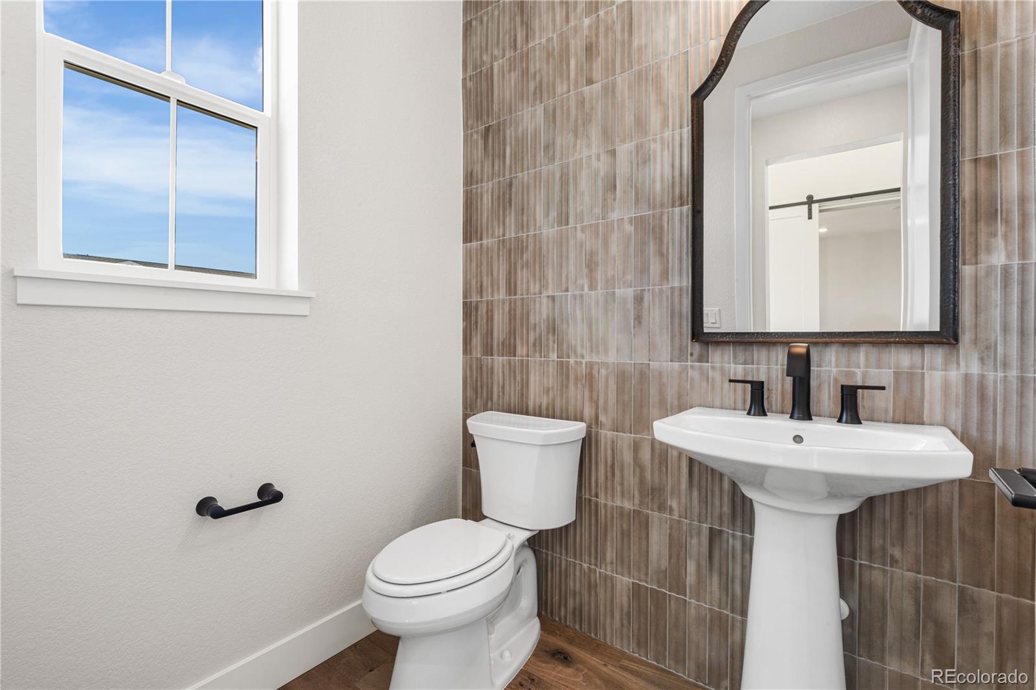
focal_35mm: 16
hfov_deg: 96.7
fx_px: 460
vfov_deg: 73.7
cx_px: 518
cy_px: 345
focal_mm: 16
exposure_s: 2.5
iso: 100
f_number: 20
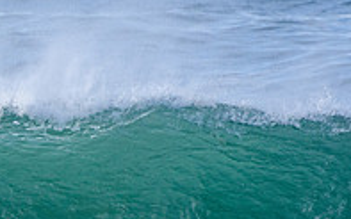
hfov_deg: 0.9
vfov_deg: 0.6
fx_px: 21488
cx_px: -116
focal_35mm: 2247
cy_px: 257
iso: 640
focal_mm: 500
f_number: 5.6
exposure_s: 1/2000
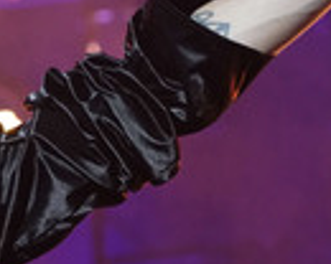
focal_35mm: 292
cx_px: 17
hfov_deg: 6.6
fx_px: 2861
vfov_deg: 5.3
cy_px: 193
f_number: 4.5
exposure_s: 1/250
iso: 2000
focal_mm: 90
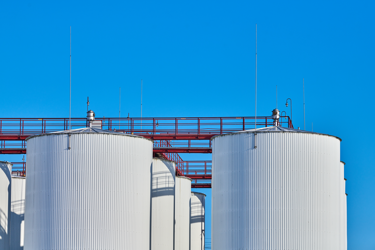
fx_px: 1667
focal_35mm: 160
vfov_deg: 8.6
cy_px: 125
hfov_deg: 12.8
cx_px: 188
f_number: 6.3
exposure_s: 1/2500
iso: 100
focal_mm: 160
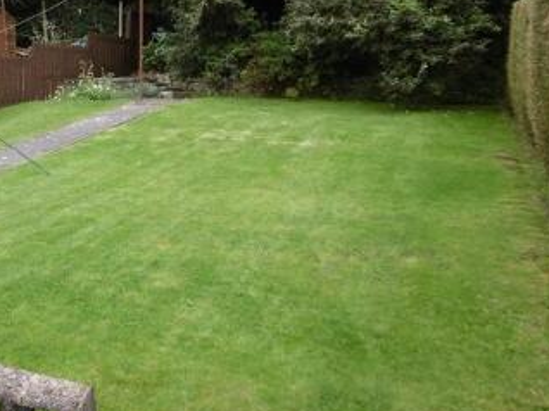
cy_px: 122
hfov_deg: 41.1
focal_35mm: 44
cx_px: 108
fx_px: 697
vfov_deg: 32.4
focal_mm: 4.3
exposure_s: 1/250
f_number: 3.1
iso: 100
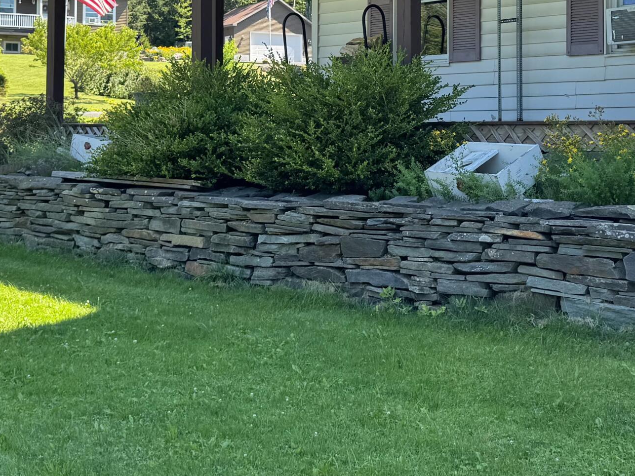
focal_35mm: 56
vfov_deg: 25.5
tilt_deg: +3.5
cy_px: 71
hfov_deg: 34.3
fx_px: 1027
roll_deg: +0.9
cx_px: 344
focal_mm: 6.76
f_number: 1.78
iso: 80
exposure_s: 1/1059
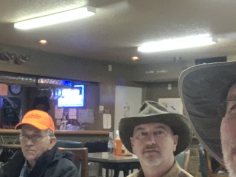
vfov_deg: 21.1
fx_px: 470
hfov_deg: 27.8
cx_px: 59
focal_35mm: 69
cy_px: 131
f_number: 2.2
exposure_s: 1/50
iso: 400
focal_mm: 2.87
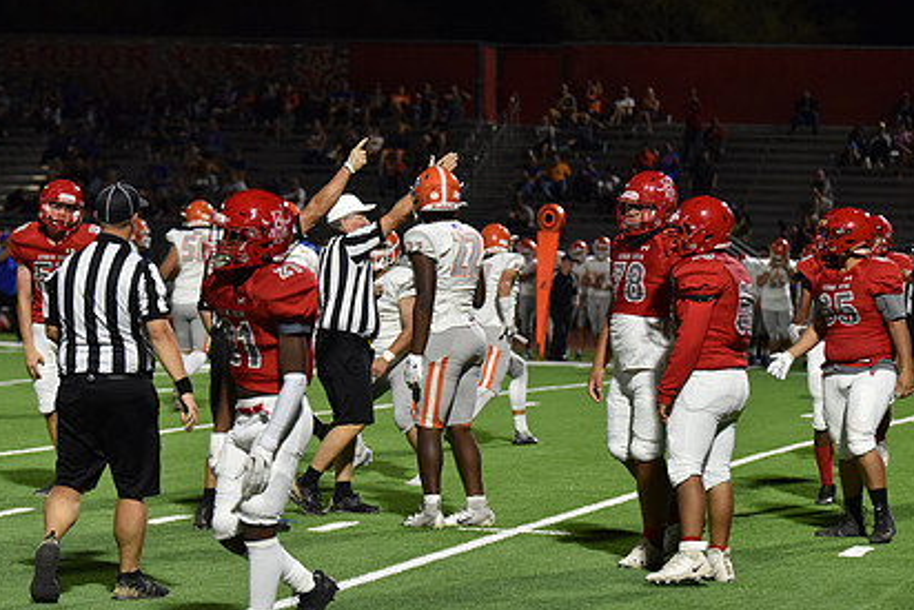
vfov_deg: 8.9
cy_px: 258
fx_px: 3936
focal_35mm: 155
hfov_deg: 13.2
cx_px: 439
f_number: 2.8
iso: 2200
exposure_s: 1/500
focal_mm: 110
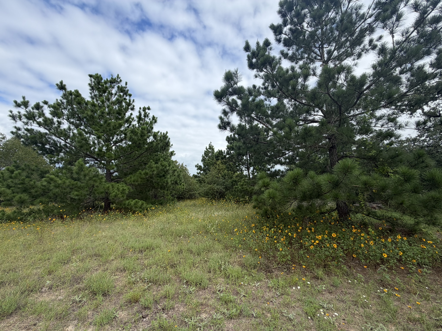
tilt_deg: +5.0
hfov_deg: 102.1
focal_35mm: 14
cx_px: 221
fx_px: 179
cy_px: 166
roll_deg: +0.4
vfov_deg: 85.7
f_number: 2.2
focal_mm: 2.22
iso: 25
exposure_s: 1/770
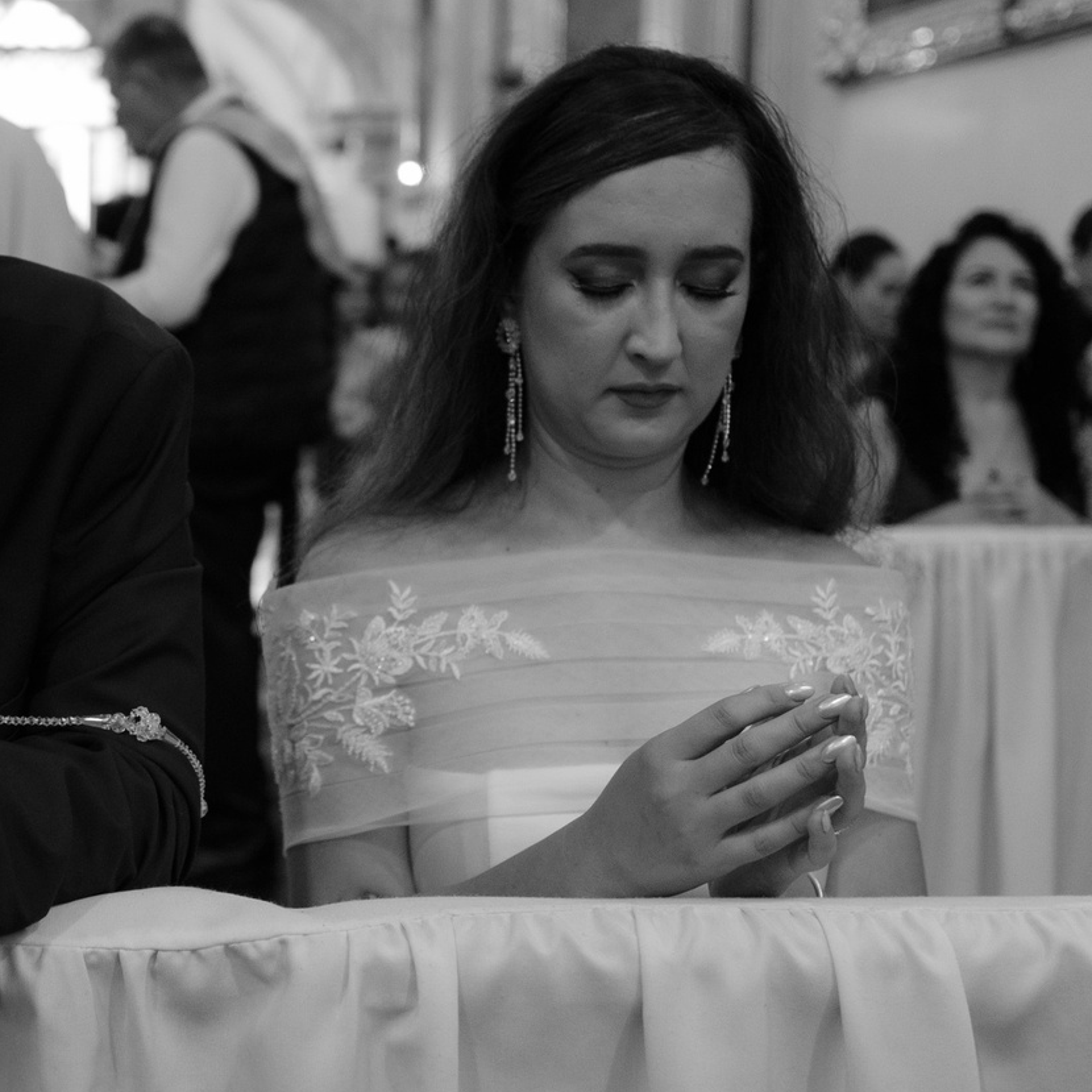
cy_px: 431
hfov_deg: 26.2
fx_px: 2248
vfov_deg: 27.2
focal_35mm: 63
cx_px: 70
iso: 500
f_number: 1.4
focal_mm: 16
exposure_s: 1/160
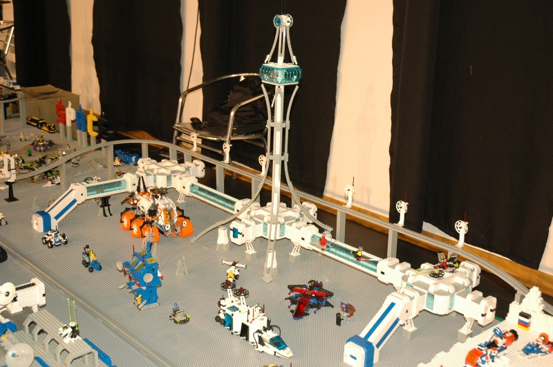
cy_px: 184
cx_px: 276
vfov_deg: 28.9
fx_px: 713
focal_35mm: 46
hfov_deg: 42.4
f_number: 4
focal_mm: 31
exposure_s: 1/60
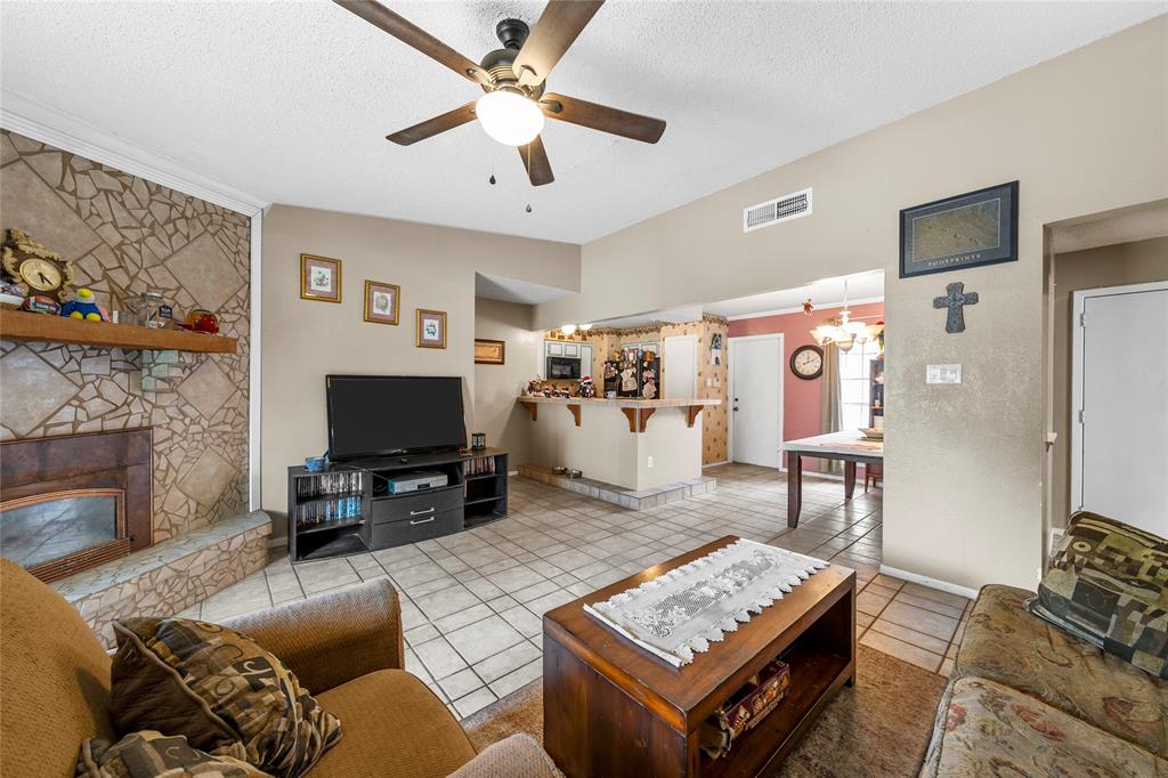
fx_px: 422
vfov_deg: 85.4
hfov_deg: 108.3
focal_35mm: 13
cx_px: 584
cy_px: 389
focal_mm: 13
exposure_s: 2
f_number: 8
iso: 100
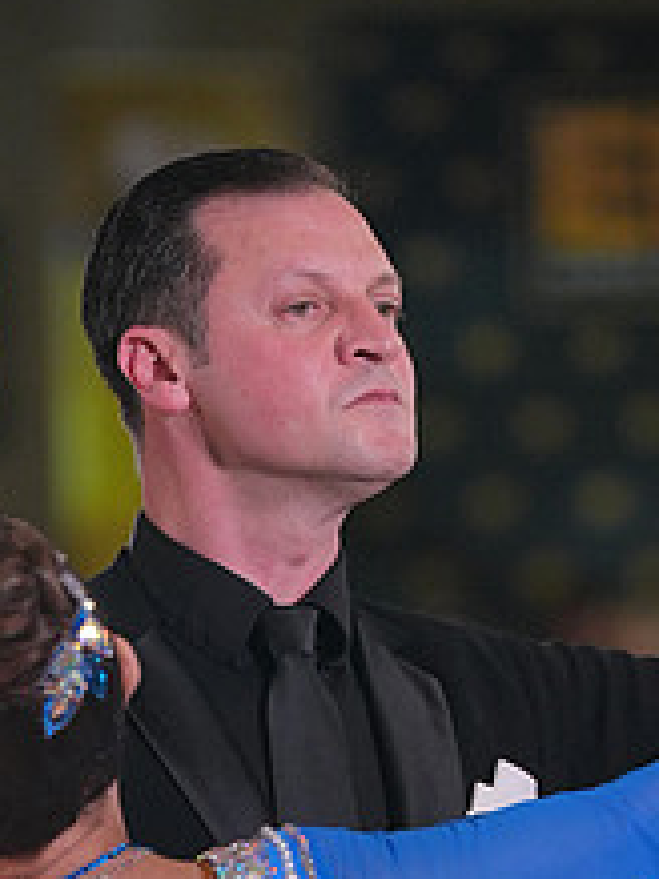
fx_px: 11408
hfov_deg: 3.3
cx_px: 247
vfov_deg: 4.4
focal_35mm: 449
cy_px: 1136
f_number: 4
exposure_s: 1/500
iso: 1600
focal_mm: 176
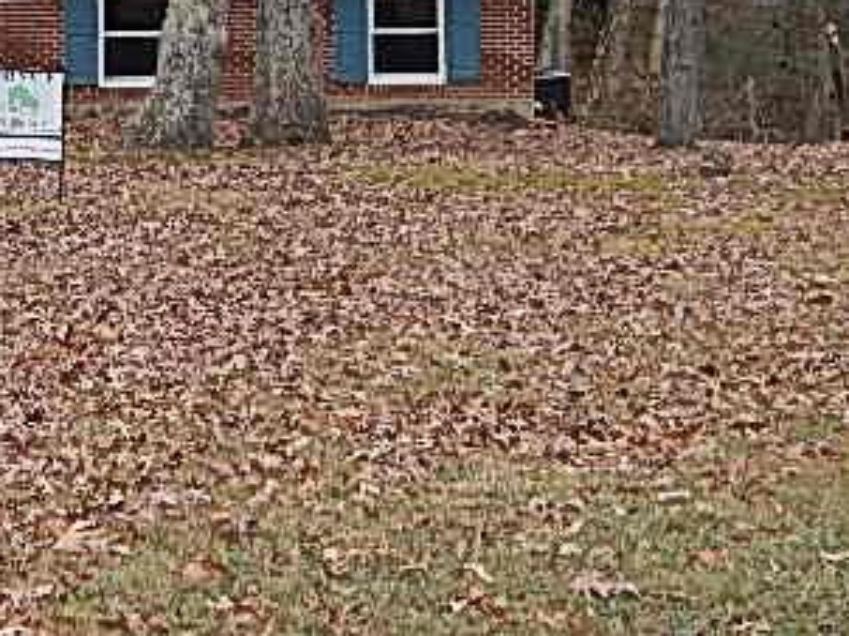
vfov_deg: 13.9
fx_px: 2549
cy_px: -37
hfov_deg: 18.5
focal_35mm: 104
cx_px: 31
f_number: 3.7
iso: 125
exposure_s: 1/80
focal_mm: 8.6
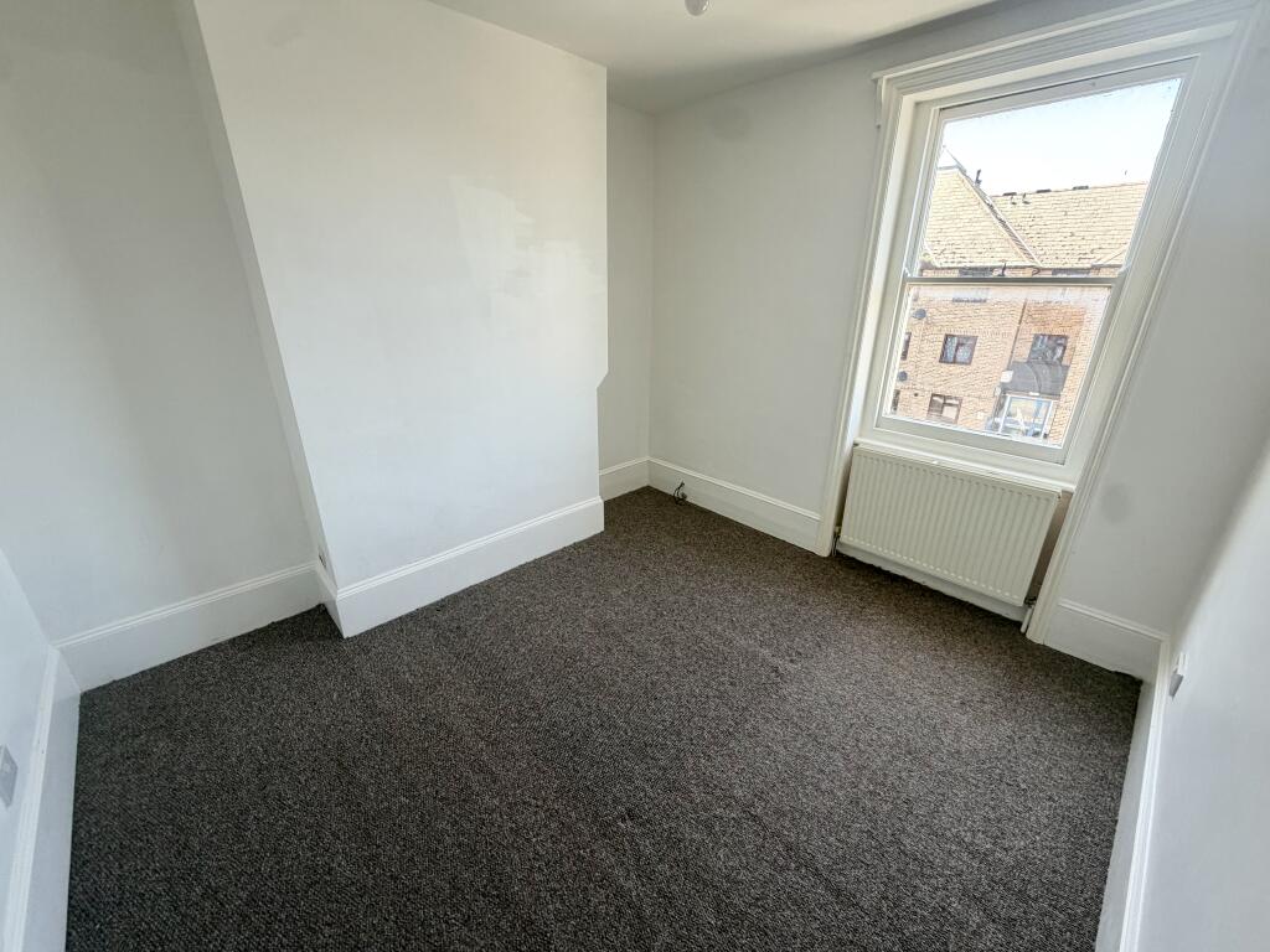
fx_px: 514
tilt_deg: -19.6
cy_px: 476
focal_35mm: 14
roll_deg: -1.2
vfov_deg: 85.7
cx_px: 635
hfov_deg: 102.1
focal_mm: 2.22
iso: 100
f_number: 2.2
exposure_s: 1/121
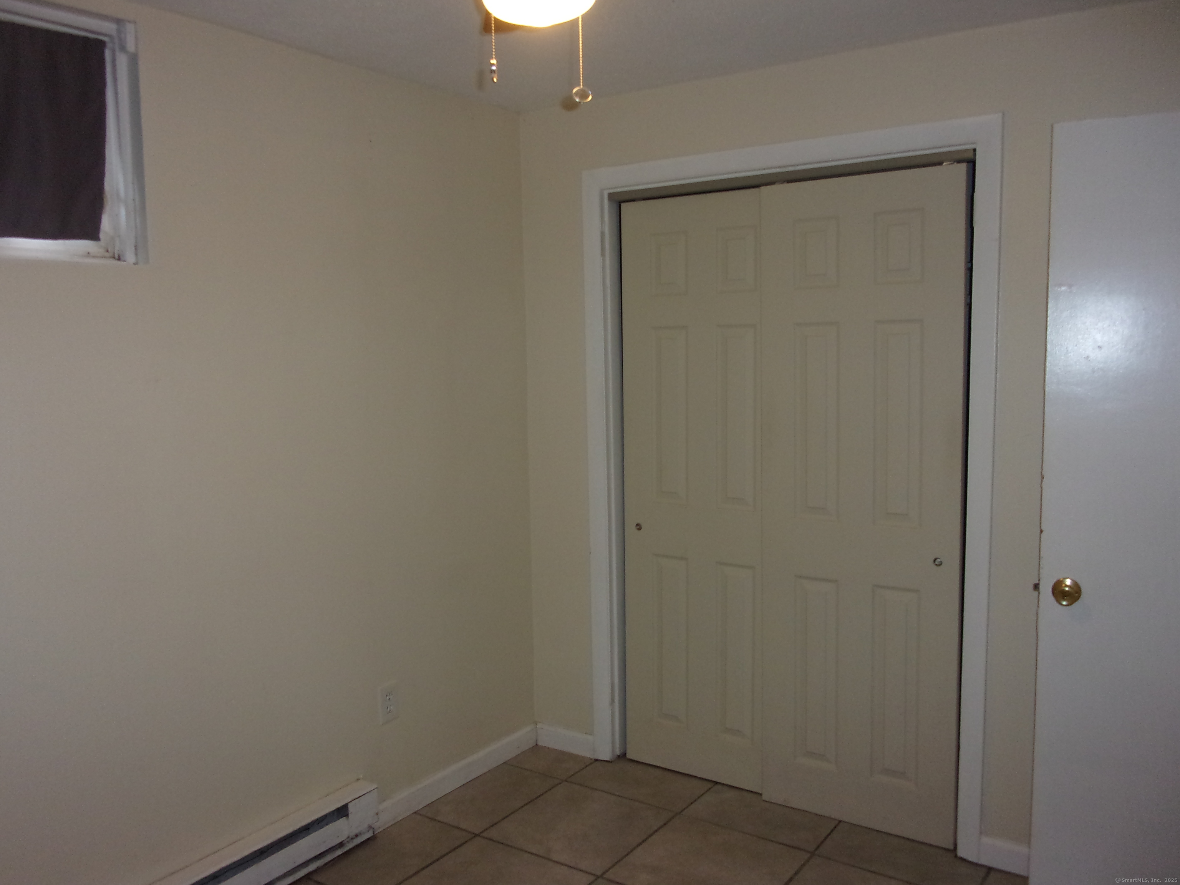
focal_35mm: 28
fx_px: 954
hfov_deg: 63.4
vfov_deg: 49.7
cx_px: 590
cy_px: 442
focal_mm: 5.1
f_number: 3.9
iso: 200
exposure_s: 1/34
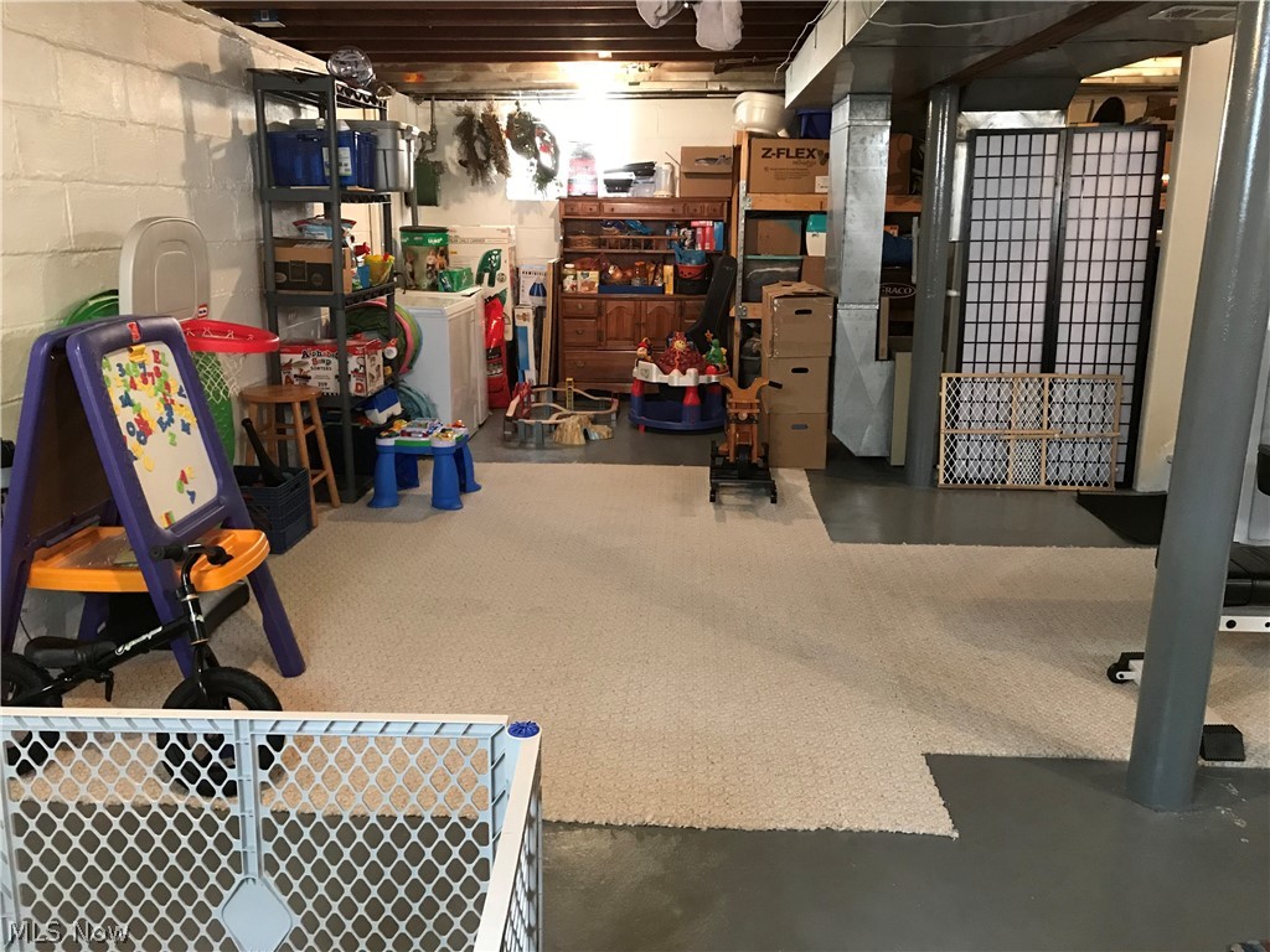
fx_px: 1027
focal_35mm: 28
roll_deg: -0.2
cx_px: 635
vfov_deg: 49.7
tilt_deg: -16.0
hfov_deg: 63.4
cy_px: 476
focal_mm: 3.99
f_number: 1.8
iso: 100
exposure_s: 1/12
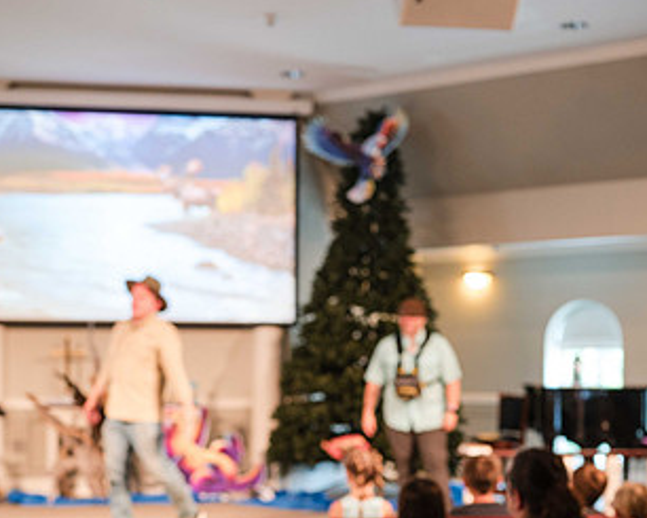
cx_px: 324
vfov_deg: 22.9
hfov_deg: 28.7
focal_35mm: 66
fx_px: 1264
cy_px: 396
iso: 1250
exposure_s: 1/125
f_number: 2.8
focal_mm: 35
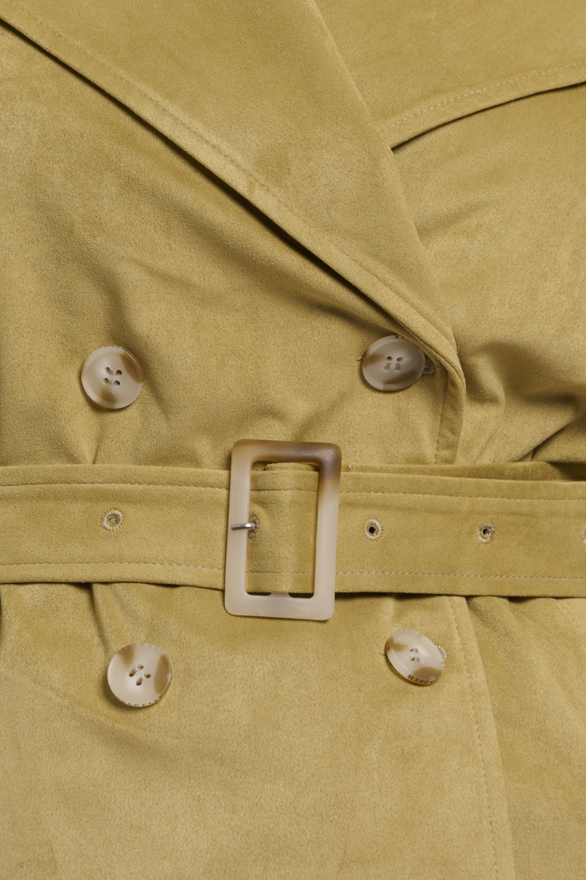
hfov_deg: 4.5
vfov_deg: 6.7
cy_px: 304
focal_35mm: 307
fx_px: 7507
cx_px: 211
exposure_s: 1/160
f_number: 8
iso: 125
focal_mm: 200
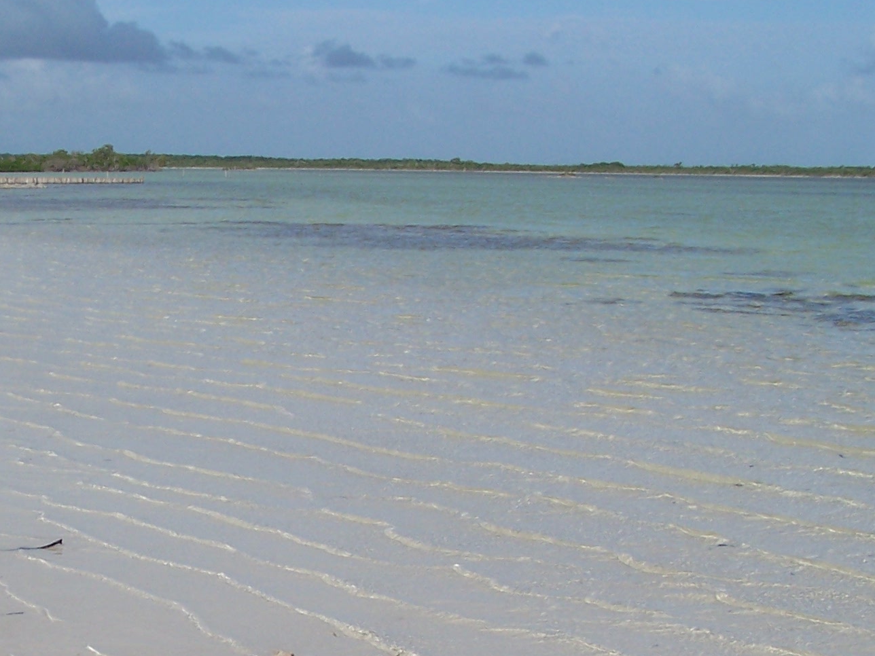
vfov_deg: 19.2
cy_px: 538
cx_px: 81
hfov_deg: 24.9
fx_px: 1921
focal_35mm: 76
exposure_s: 1/1000
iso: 80
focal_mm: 6.3
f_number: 5.6
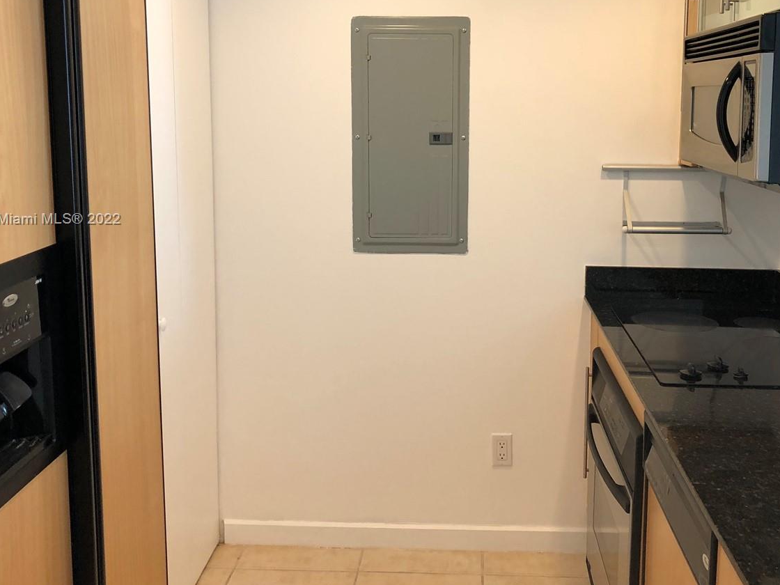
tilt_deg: -7.5
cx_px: 455
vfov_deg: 35.8
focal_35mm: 40
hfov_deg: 46.6
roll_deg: -0.2
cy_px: 220
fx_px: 901
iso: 25
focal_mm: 3.99
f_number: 1.8
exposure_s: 1/30
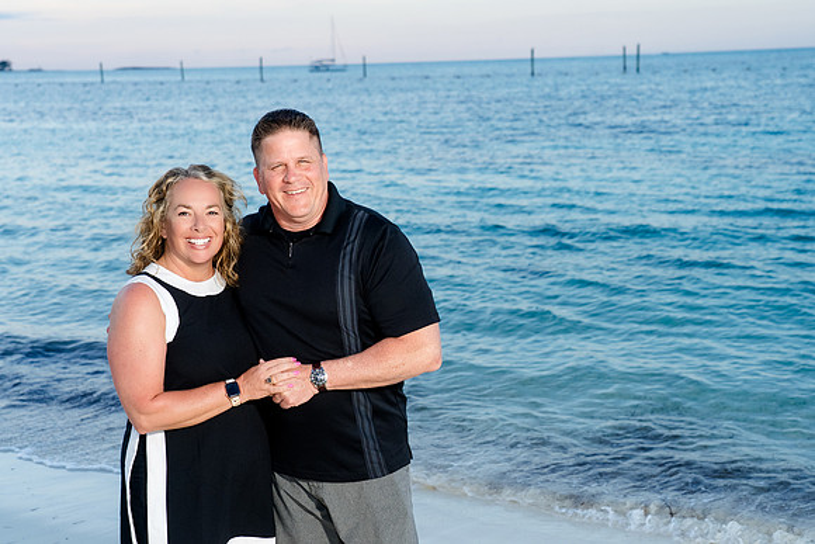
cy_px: 272
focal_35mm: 53
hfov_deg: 37.5
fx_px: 1200
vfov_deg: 25.5
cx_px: 408
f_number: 5.6
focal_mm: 53
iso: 200
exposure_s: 1/250
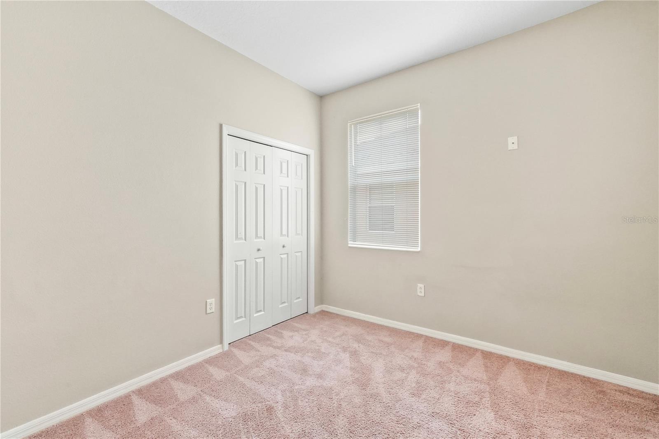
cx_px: 330
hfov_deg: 100.4
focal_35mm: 15
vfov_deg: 77.3
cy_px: 220
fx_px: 275
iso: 4000
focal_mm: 10
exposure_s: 1/6
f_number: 13
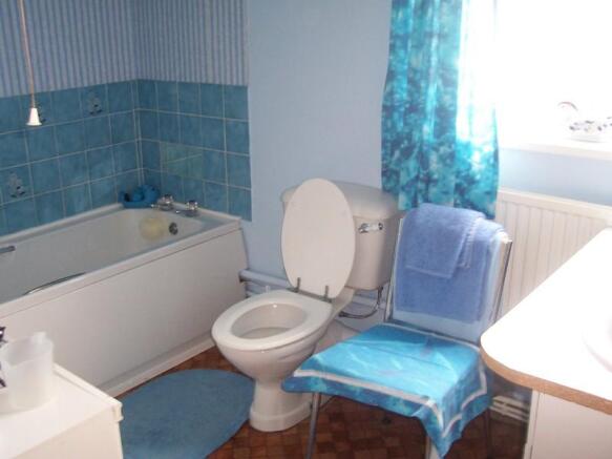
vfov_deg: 38.7
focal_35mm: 37
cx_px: 306
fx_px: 654
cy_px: 230
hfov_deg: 50.1
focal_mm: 5.6
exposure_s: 1/8
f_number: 2.8
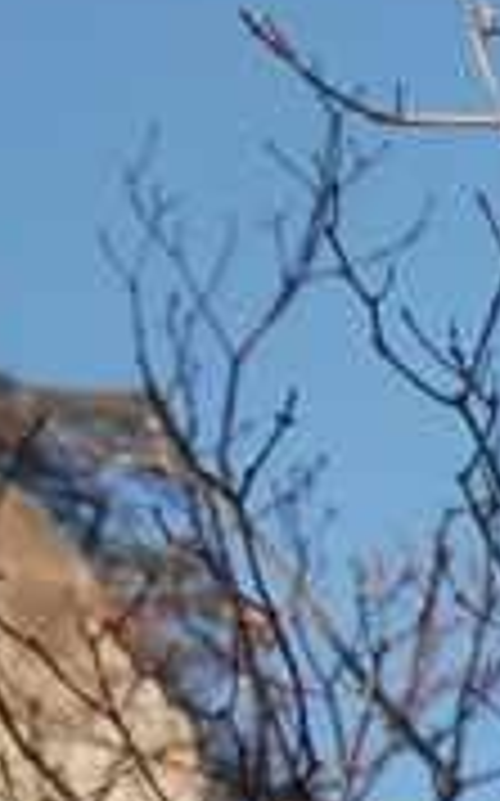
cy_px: 1388
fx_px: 4608
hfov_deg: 5.3
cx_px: 2185
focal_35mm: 211
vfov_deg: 9.5
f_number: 9
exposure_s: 1/320
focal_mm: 24
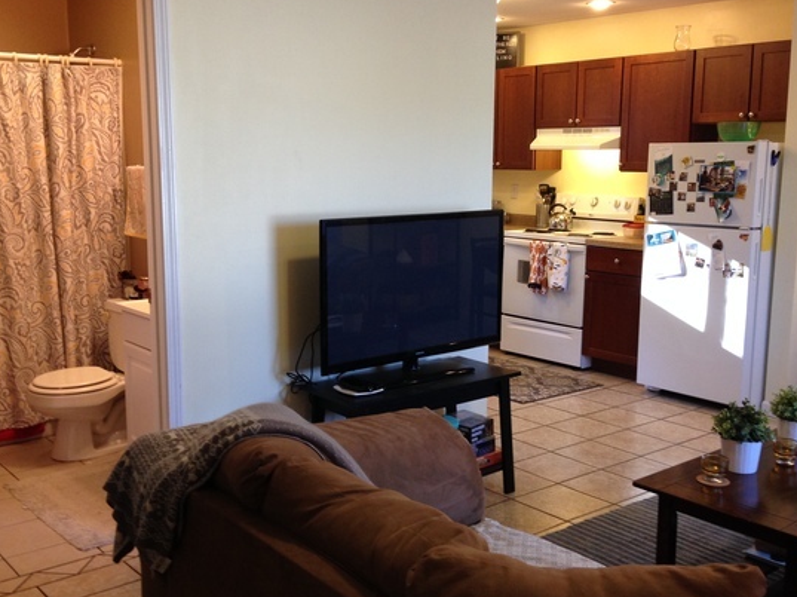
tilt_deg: -10.1
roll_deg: -0.3
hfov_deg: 45.8
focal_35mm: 41
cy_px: 301
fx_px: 943
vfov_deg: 35.1
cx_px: 387
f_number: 2.4
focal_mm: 4.12
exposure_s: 1/20
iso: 80
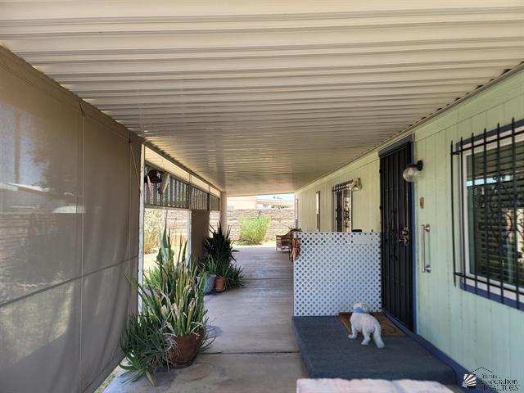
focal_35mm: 25
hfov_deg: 69.4
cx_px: 262
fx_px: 378
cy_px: 196
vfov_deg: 54.9
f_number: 1.8
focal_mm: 7
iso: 20
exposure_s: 1/142
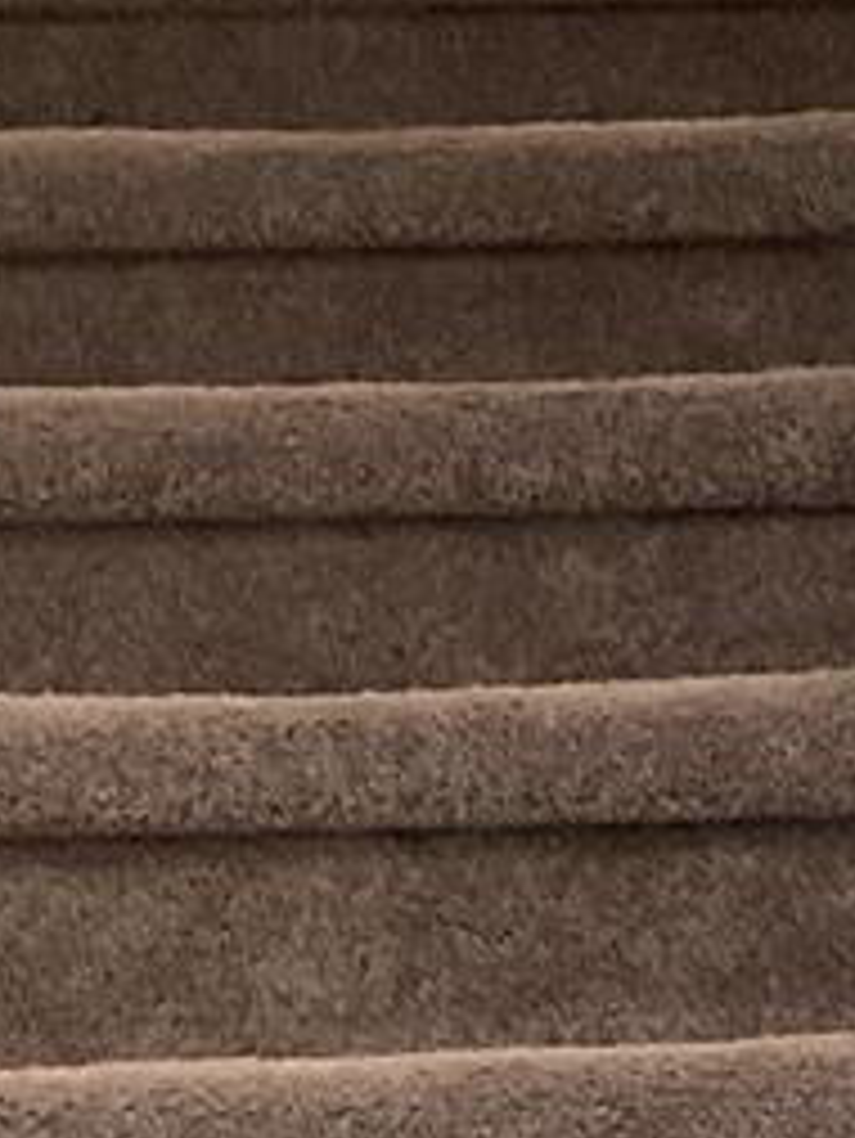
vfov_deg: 12.9
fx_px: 4837
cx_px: 1130
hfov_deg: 9.9
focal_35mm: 147
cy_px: 1507
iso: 125
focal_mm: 3.3
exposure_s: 1/60
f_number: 2.4
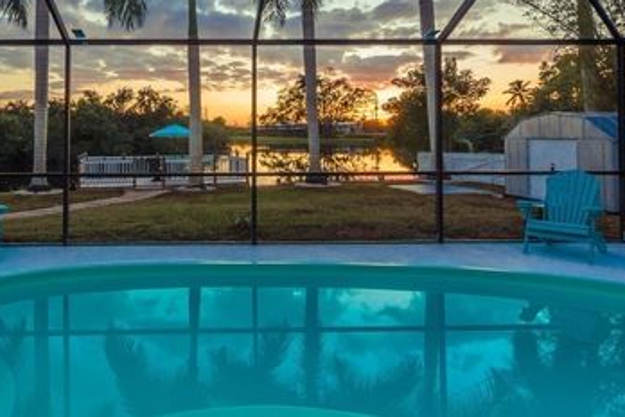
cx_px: 210
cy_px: 120
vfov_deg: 52.0
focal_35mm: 24
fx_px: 412
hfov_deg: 72.3
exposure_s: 1/3
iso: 100
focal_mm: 11
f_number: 11
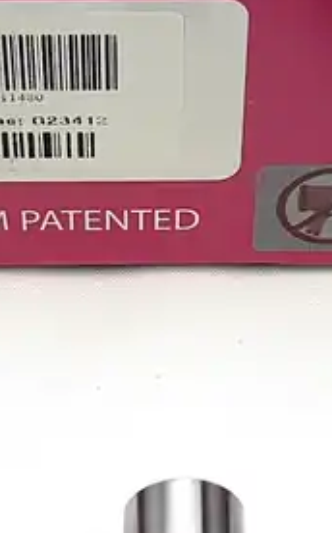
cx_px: 203
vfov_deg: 20.8
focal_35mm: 100
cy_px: 328
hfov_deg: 13.0
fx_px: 1451
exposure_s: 1/308
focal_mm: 4.2
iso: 40
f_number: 1.7
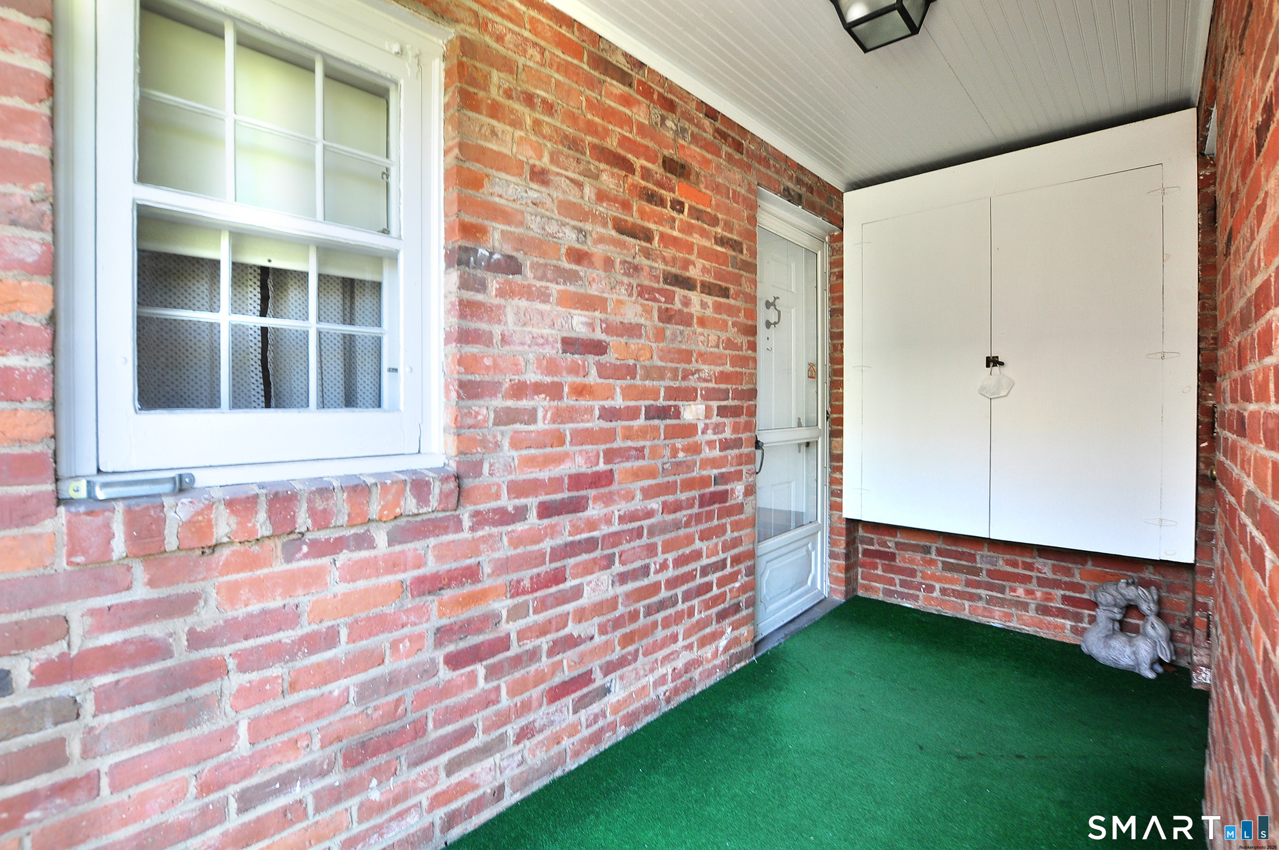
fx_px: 532
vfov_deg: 77.2
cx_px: 640
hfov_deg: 100.5
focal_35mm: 15
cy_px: 425
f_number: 8
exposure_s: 1/8
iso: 200
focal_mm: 10
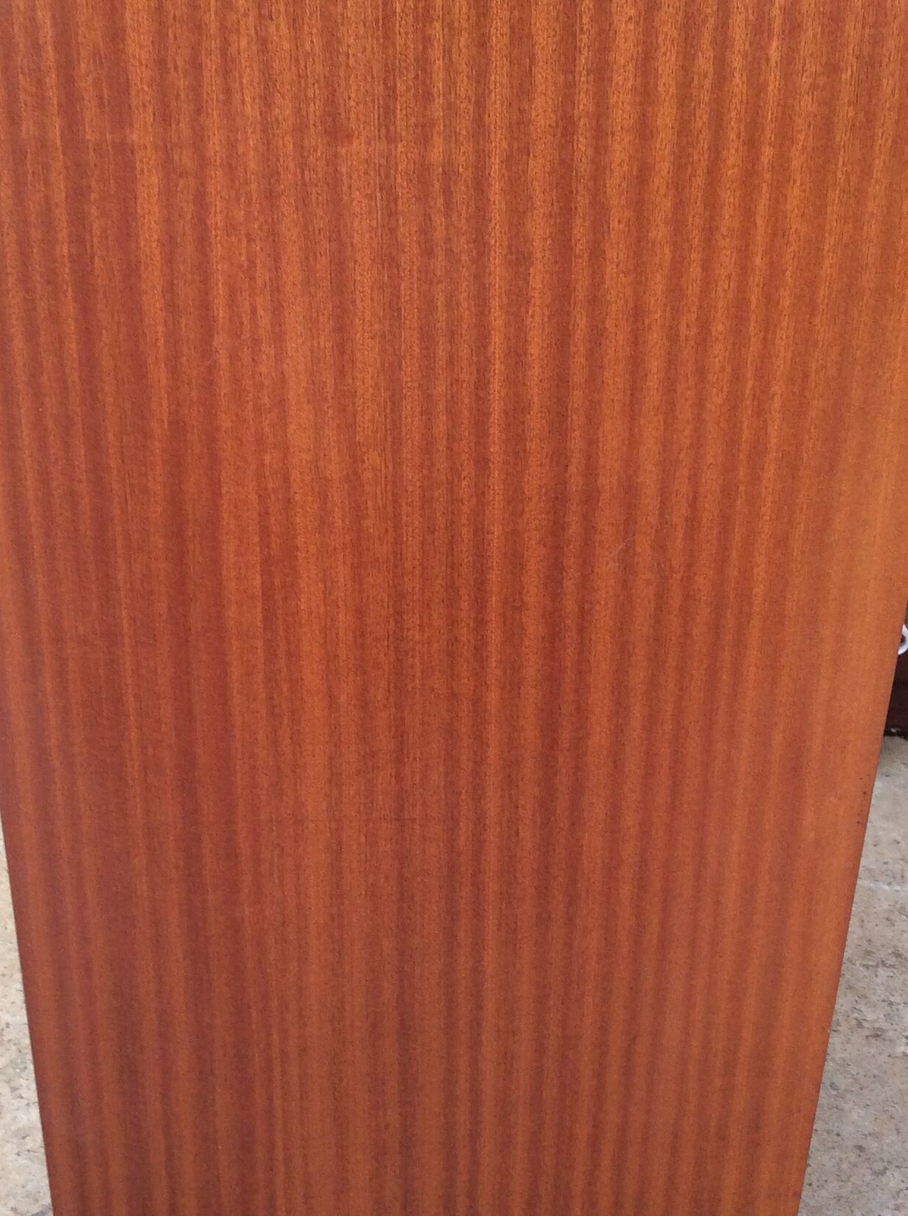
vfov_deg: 38.2
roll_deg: +0.7
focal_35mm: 50
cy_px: 601
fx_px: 1753
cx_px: 435
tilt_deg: -30.0
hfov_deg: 29.0
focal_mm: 3.3
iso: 50
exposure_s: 1/25
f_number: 2.4
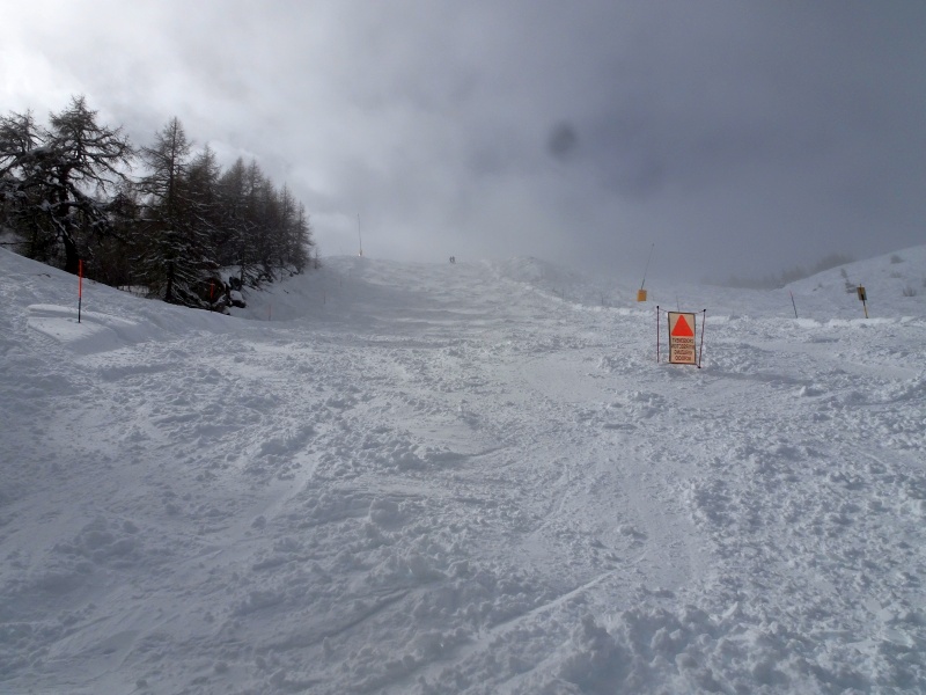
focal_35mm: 24
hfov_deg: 71.6
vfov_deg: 56.8
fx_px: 642
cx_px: 463
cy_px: 348
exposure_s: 1/2000
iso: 80
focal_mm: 4.1
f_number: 5.6
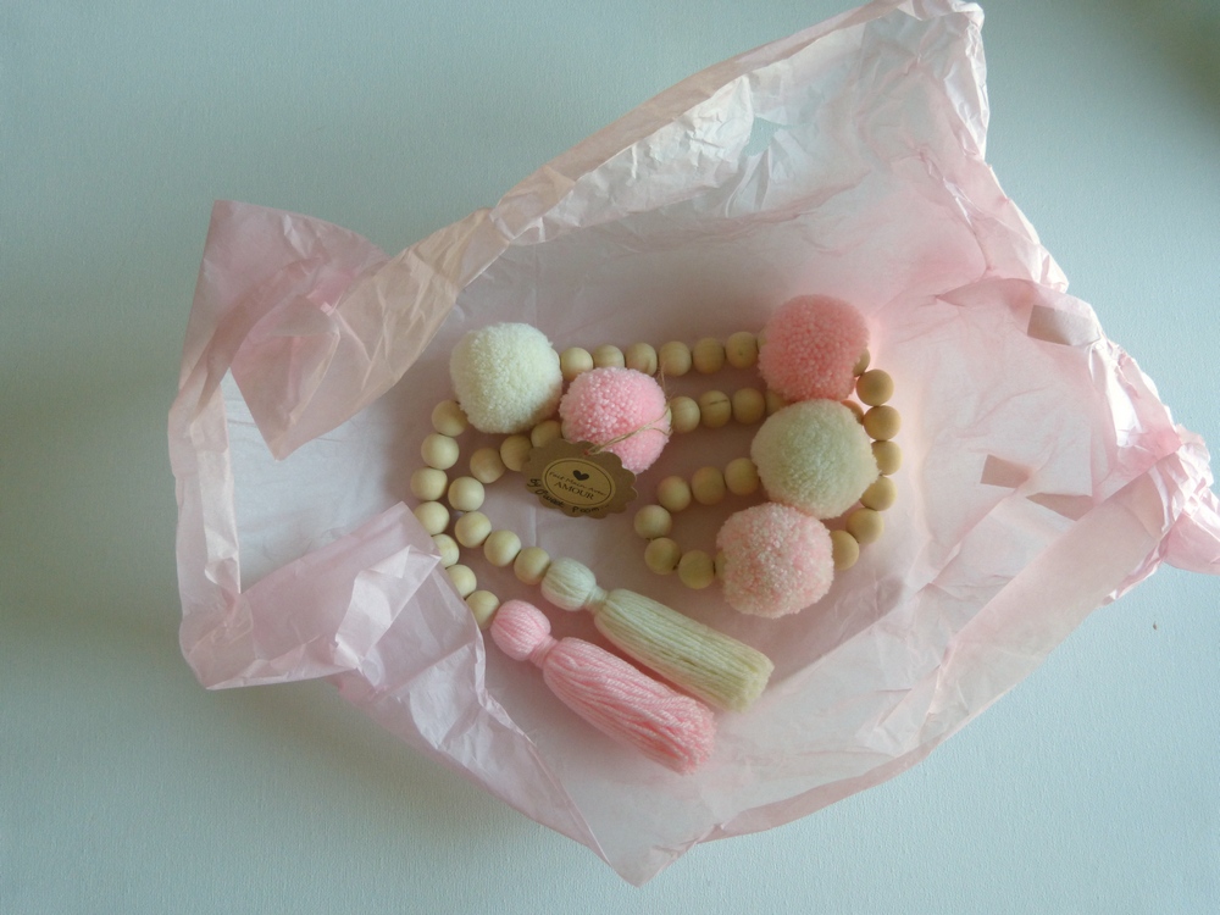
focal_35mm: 25
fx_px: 881
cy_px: 458
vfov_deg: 54.9
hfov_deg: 69.4
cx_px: 610
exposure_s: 1/60
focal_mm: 4.5
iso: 200
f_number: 2.8
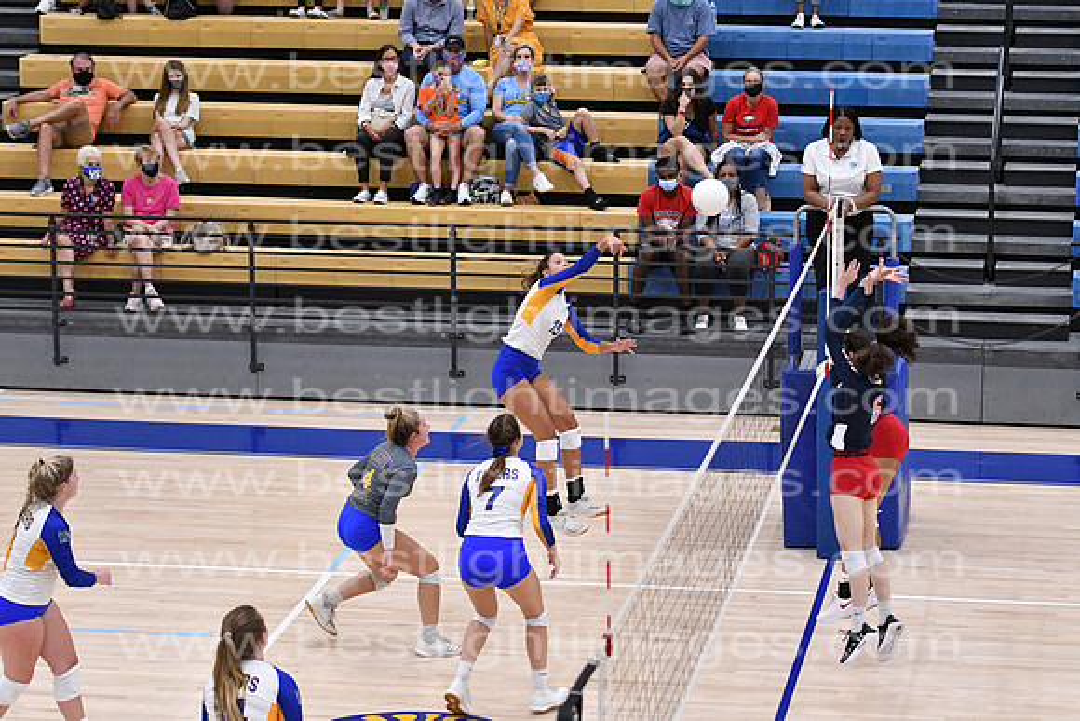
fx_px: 3601
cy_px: 360
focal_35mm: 120
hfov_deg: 17.1
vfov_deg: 11.4
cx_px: 540
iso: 6400
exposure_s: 1/1000
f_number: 3.2
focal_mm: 80
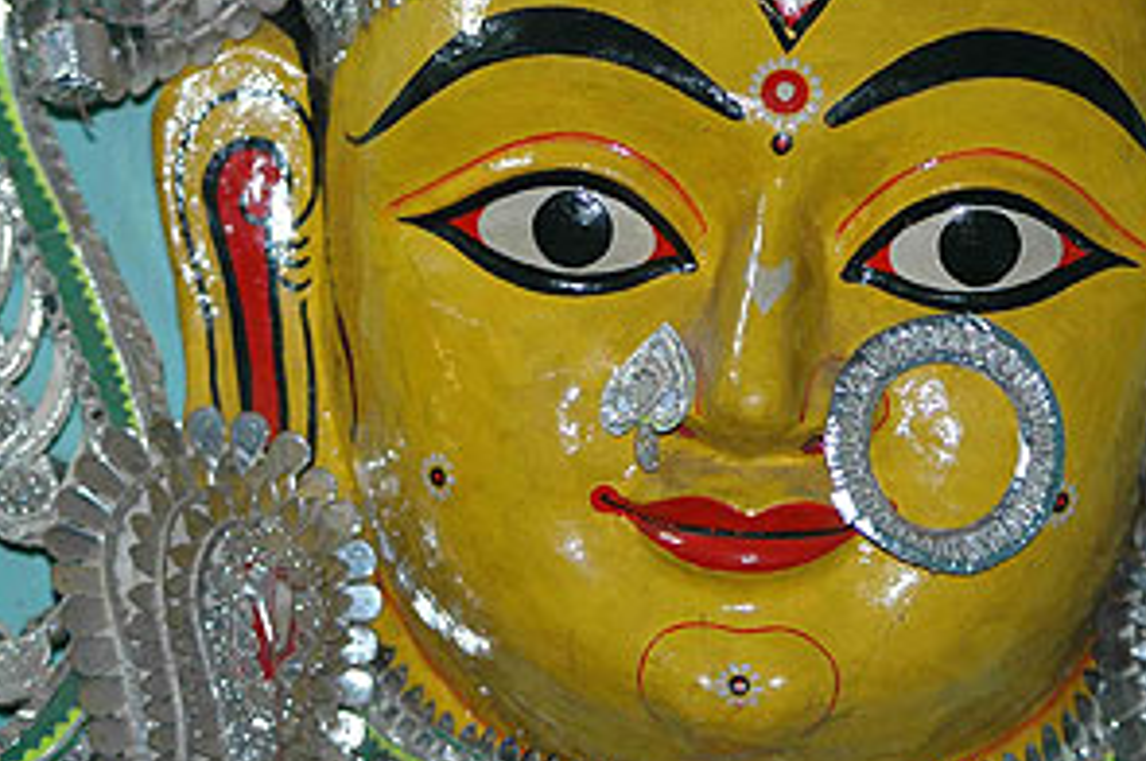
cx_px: 746
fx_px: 5088
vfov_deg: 8.5
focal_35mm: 160
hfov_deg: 12.8
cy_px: 215
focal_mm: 70
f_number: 4
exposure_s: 1/60
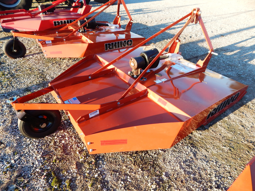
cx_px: 128
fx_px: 162
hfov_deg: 76.4
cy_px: 96
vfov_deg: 61.1
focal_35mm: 22
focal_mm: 4
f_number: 3
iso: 125
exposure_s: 1/250
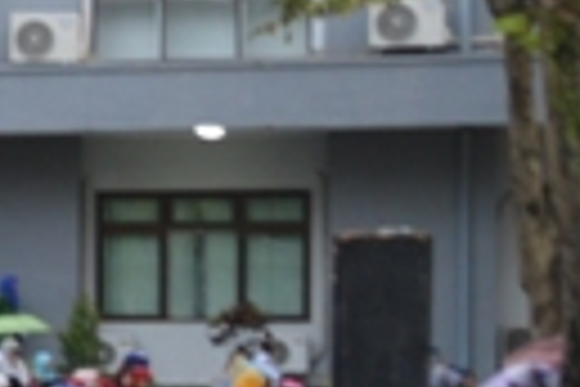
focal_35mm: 201
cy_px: 310
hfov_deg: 9.2
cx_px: -818
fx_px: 3246
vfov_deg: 6.8
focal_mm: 27
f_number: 4
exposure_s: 1/50
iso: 400
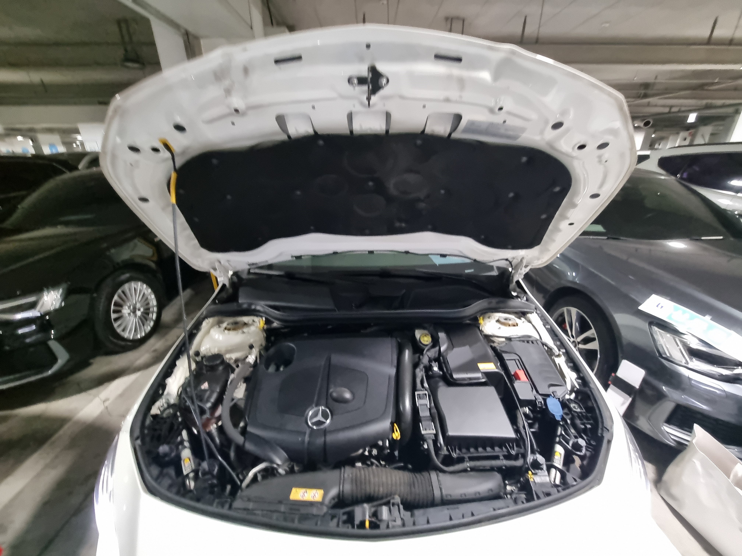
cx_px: 371
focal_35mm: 13
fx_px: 279
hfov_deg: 106.2
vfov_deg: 89.9
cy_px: 278
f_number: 2.2
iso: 800
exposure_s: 1/24
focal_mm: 2.2
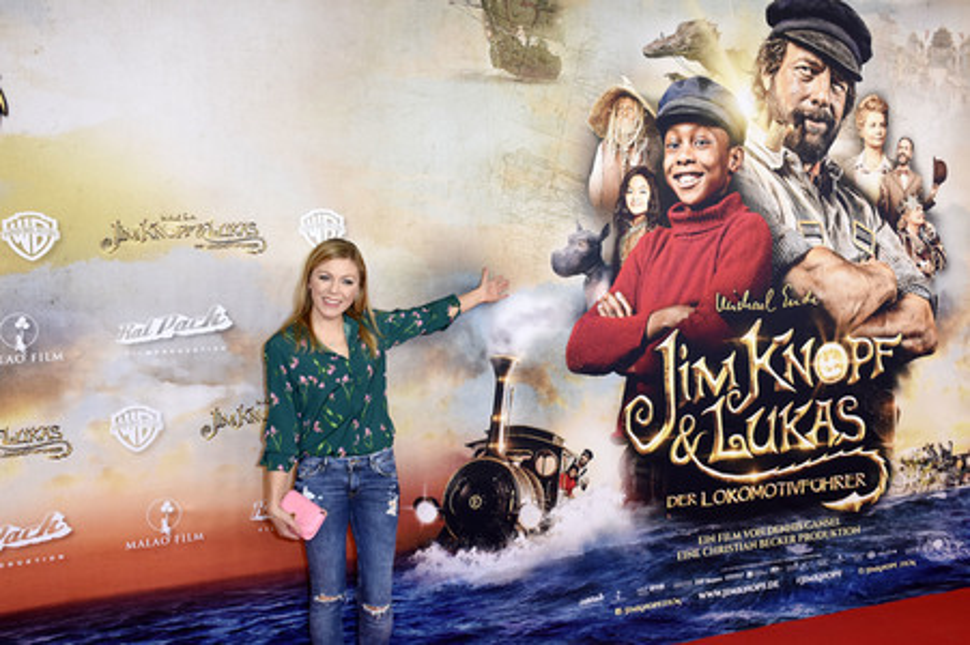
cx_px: 485
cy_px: 322
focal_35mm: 39
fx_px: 1050
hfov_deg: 49.6
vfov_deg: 34.2
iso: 640
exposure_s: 1/100
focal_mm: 26
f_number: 6.3
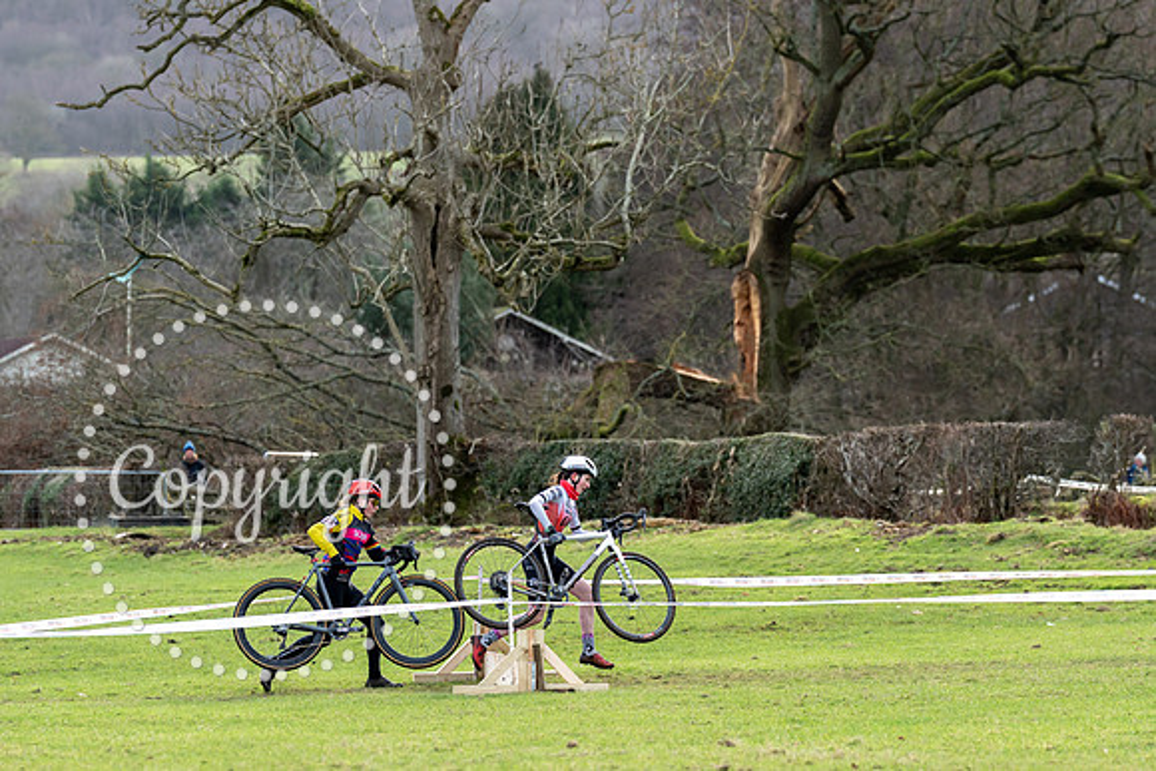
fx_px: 7840
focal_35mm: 244
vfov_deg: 5.6
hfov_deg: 8.4
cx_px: 617
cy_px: 513
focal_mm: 180
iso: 800
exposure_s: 1/800
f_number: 4.5
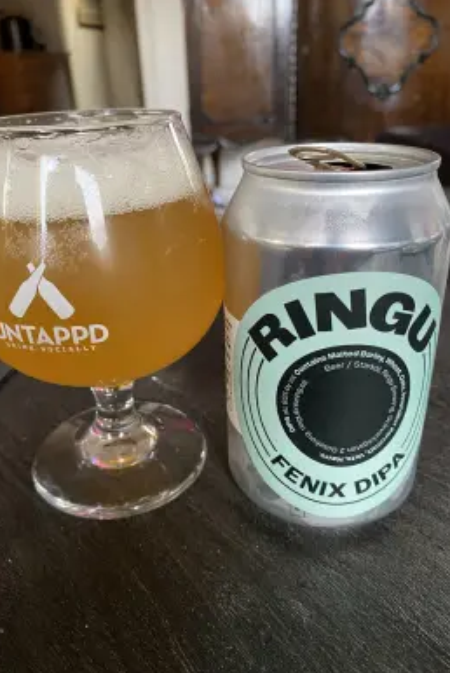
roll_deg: +3.3
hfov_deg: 46.4
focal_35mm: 28
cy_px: 342
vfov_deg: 65.4
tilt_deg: -25.9
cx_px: 197
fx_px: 524
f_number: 1.8
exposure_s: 1/33
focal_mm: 4.25
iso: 400
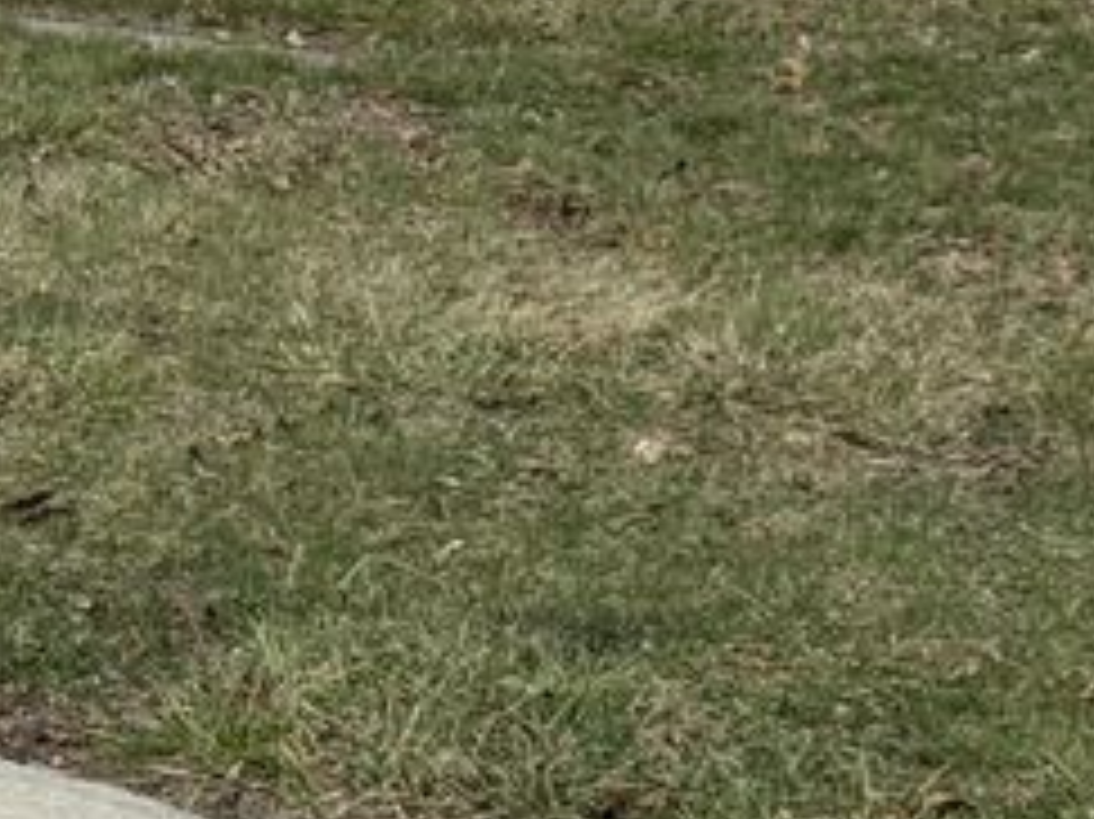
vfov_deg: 7.3
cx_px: -1031
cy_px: 158
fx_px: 6381
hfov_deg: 9.2
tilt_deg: -5.3
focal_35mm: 202
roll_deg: -1.1
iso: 80
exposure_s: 1/3534
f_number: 1.78
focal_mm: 6.76
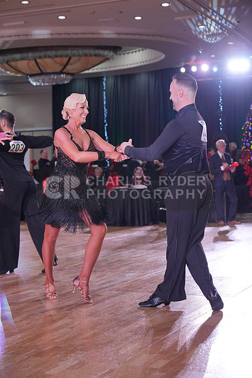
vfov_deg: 28.8
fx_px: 735
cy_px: 189
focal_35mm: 70
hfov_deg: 19.5
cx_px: 126
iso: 1250
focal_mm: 70
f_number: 4
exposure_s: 1/400
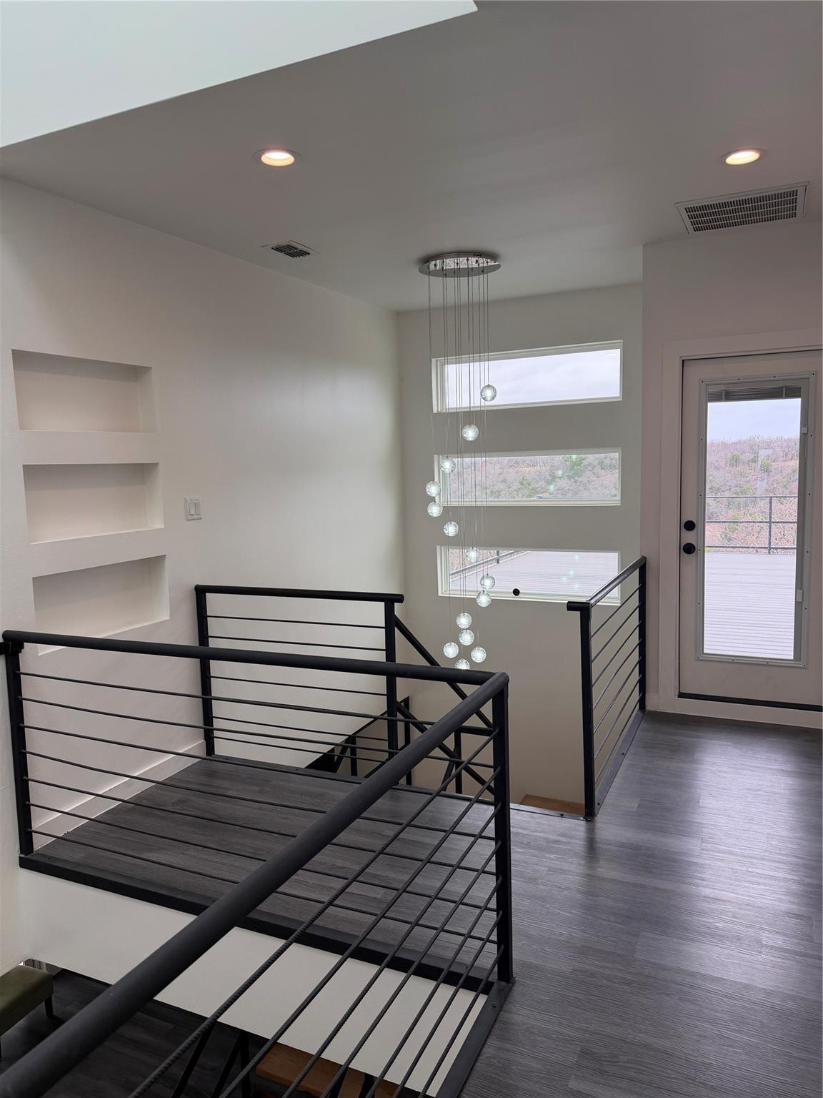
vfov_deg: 71.6
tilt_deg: -7.3
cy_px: 549
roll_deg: +1.4
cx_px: 412
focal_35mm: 24
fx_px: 761
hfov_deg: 56.8
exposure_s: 1/476
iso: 100
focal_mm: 6.76
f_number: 1.78
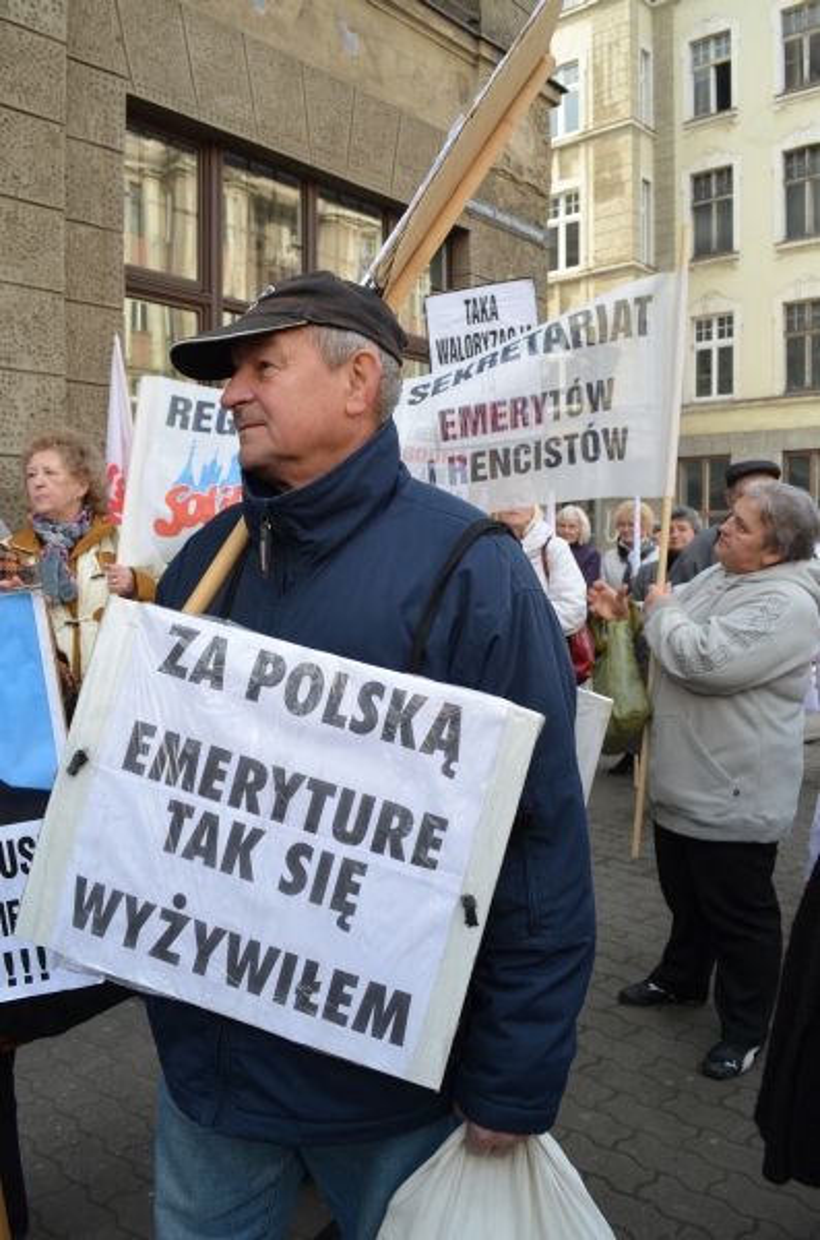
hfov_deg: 47.7
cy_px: 620
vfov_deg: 67.5
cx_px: 410
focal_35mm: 27
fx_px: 927
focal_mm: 18
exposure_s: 1/160
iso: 200
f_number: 6.3
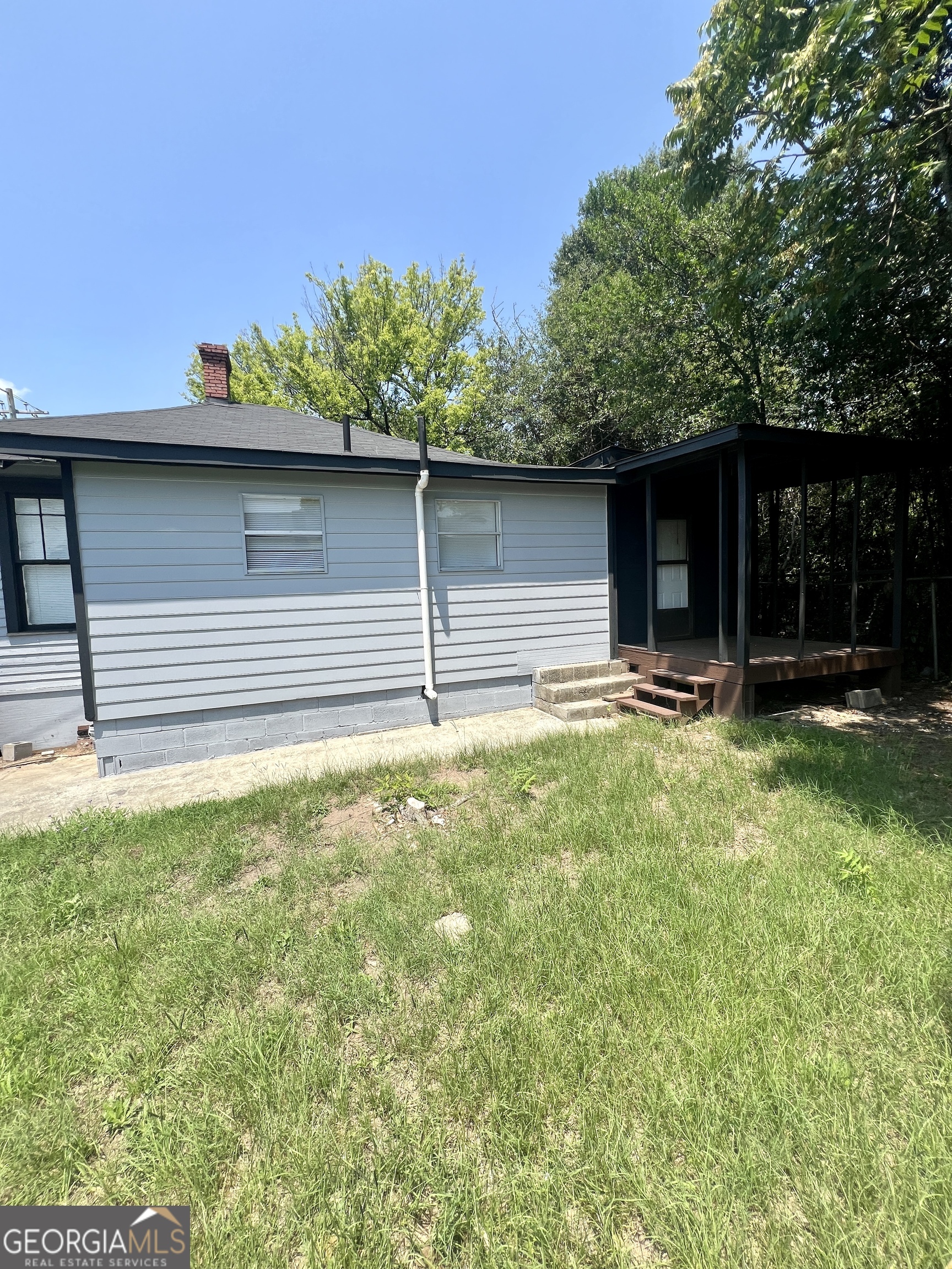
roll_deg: +2.5
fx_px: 477
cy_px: 634
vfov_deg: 106.2
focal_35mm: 13
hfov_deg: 89.9
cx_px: 476
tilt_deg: -5.3
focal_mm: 1.57
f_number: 1.8
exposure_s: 1/1193
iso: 32
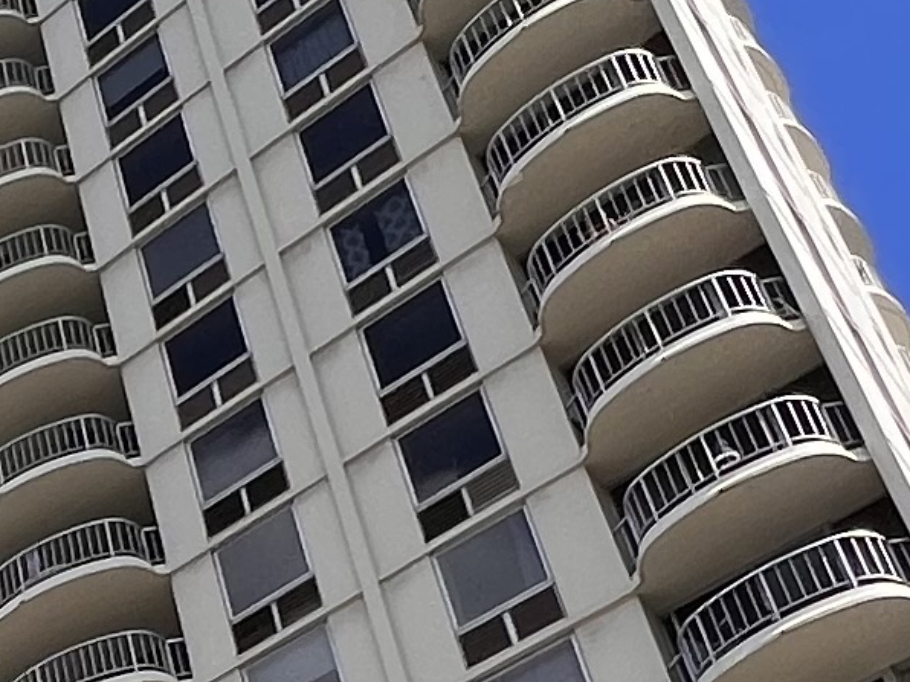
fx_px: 2313
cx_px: -450
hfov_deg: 19.4
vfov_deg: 15.4
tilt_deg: +37.1
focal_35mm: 88
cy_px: 1041
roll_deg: +2.7
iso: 32
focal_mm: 1.57
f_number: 1.8
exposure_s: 1/2421
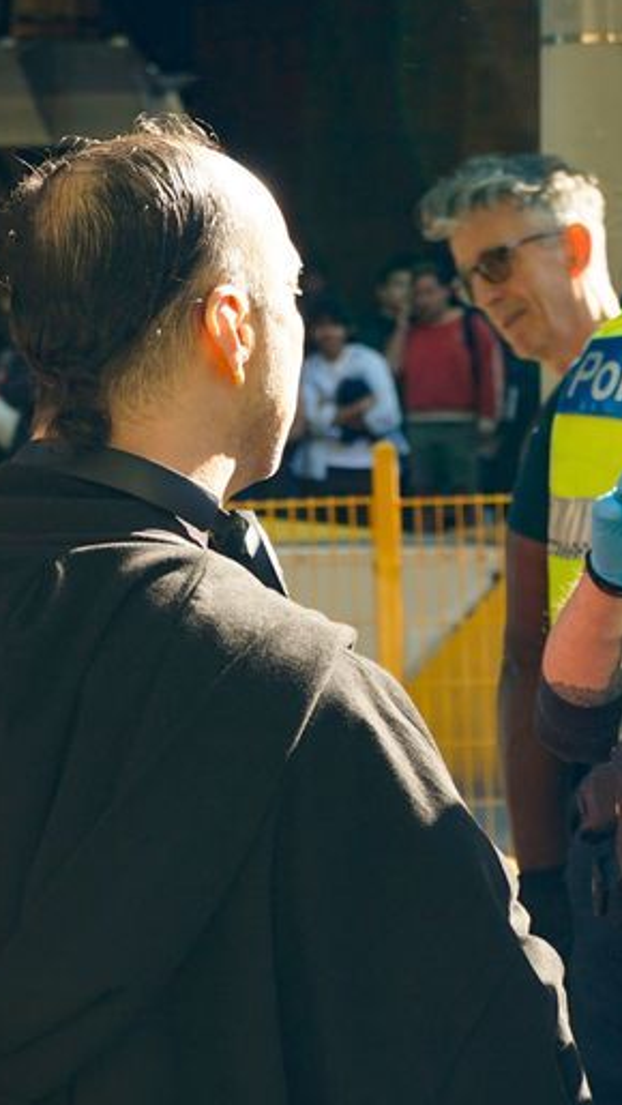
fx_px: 2930
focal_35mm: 100
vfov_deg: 21.3
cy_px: 671
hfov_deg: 11.9
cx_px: 729
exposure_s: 1/160
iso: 200
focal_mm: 48
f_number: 5.6
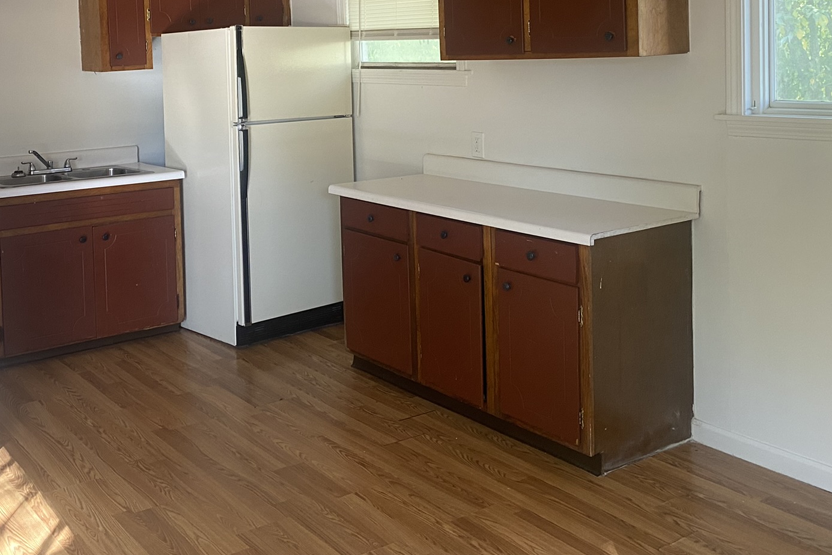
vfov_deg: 32.3
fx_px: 924
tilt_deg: -1.1
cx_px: 278
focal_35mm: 40
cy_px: 94
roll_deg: +0.6
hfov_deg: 47.7
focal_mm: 4.25
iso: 125
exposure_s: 1/60
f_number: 1.8
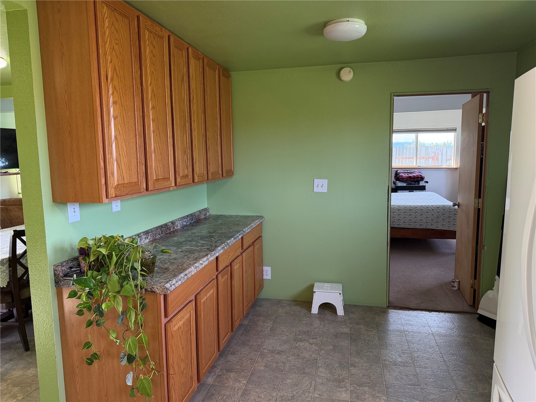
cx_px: 268
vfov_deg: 56.8
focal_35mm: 24
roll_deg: +1.0
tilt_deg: -8.5
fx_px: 372
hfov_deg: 71.6
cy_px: 201
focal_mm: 6.76
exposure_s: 1/144
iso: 200
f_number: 1.78
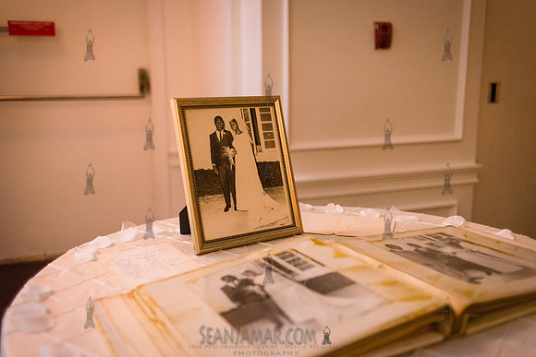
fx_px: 521
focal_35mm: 35
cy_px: 178
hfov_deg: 54.4
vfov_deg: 37.9
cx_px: 268
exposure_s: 1/160
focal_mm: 35
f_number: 2
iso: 4000
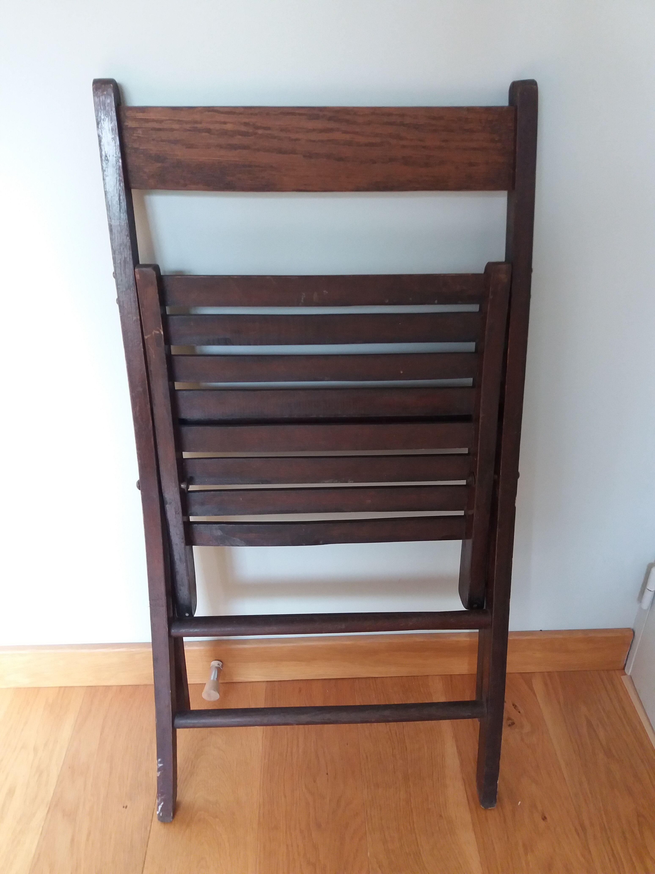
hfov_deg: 49.7
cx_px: 328
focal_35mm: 28
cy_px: 437
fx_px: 706
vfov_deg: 63.4
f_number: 1.9
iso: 160
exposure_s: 1/33
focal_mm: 3.7
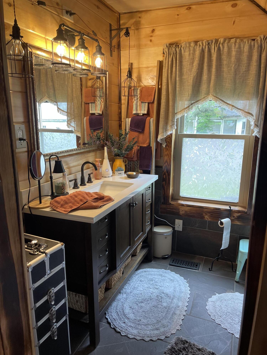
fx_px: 257
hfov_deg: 54.9
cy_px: 178
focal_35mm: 25
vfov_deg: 69.4
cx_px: 134
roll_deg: +0.9
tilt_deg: -13.5
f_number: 1.6
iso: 125
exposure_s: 1/120
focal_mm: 5.1
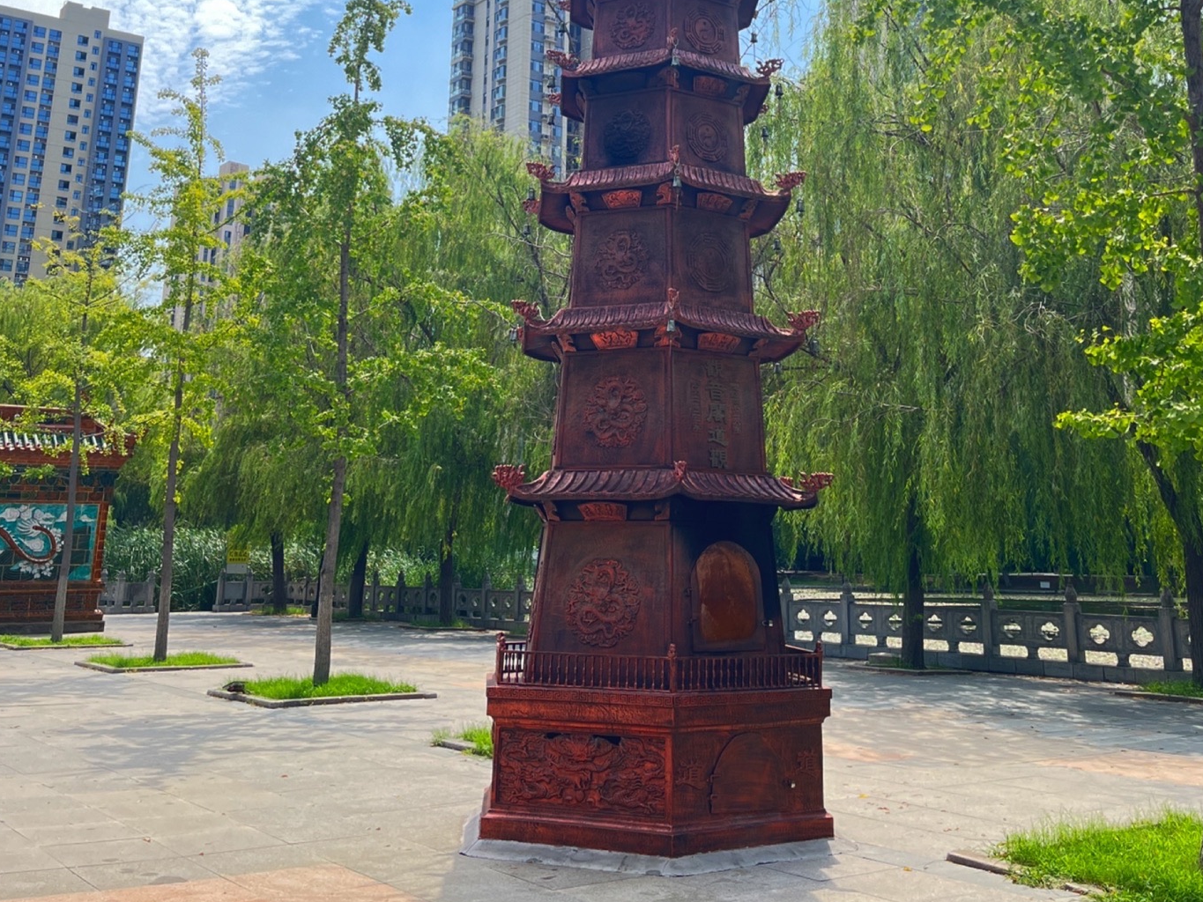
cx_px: 665
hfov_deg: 47.8
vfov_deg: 35.4
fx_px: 1355
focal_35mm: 39
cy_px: 151
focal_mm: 5.1
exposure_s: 1/1186
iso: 50
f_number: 1.6
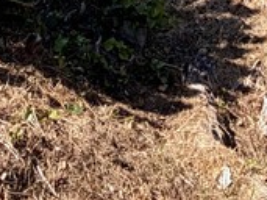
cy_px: -397
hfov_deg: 23.0
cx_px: 214
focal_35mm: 84
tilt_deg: +0.1
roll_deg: +0.1
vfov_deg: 11.2
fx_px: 647
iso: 32
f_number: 2.2
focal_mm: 2.22
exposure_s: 1/770
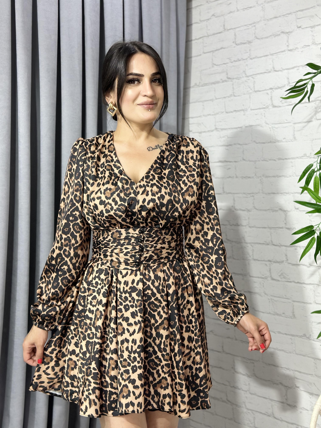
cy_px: 214
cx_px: 160
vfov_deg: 39.7
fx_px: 593
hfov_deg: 30.3
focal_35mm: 48
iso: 125
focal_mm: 6.86
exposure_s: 1/100
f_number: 1.78
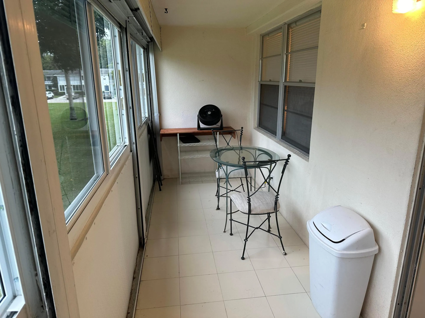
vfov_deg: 56.8
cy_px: 159
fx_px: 295
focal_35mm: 24
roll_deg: -0.1
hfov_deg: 71.6
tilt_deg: -15.4
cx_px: 212
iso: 160
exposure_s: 1/120
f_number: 1.78
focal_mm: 6.86
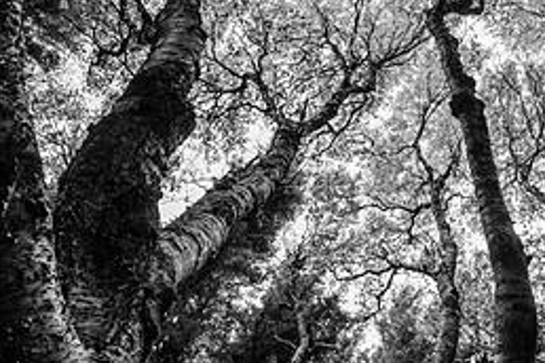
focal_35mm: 36
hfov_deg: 49.8
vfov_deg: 36.3
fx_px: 545
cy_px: 104
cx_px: 439
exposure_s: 1/20
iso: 64
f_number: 13
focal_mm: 16
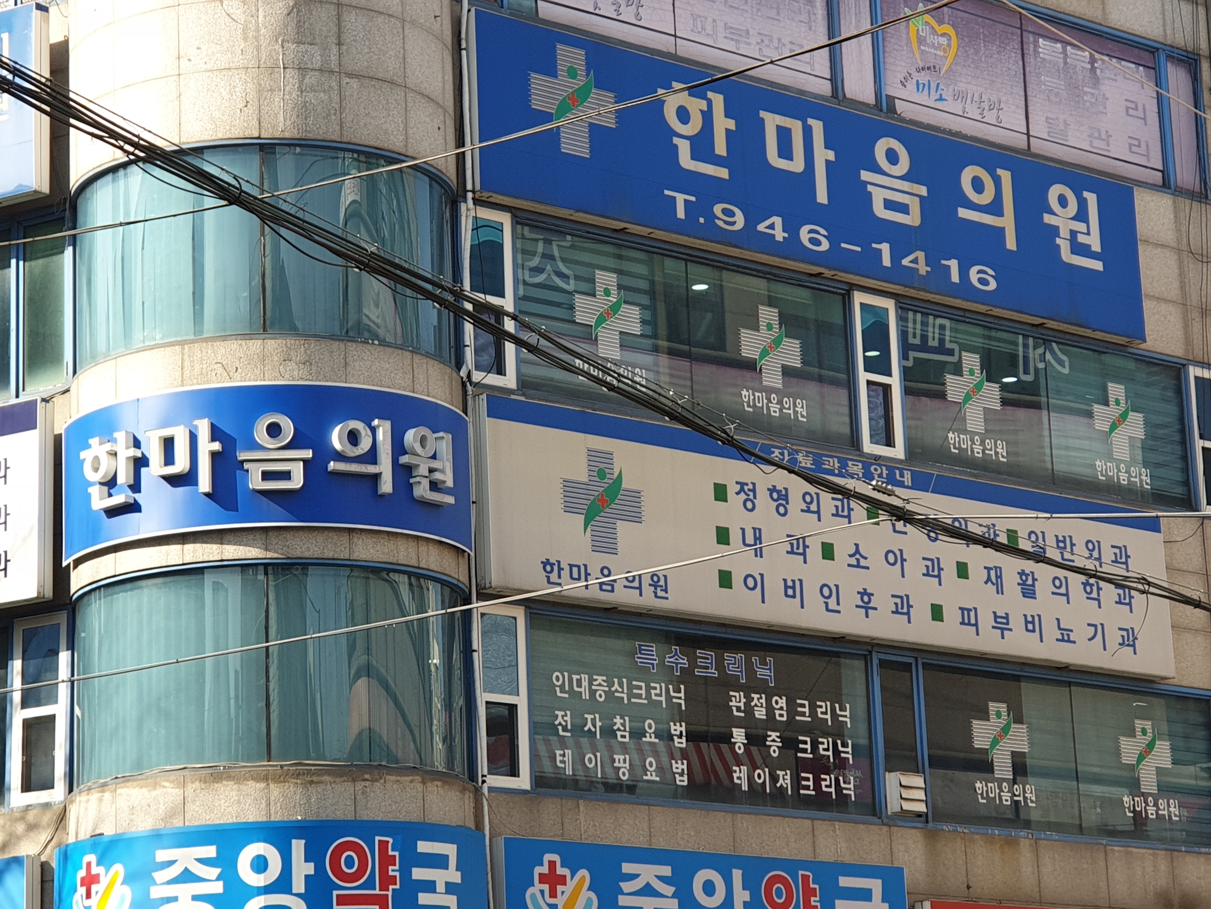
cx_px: 606
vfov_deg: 28.0
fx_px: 1819
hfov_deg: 36.8
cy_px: 454
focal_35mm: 52
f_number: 2.4
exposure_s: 1/315
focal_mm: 6
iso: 25
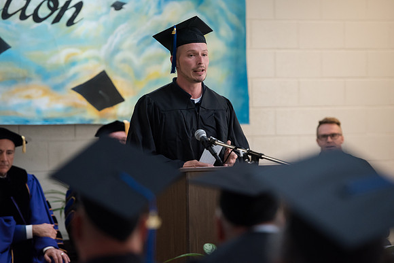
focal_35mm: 165
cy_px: 132
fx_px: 1806
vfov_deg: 8.3
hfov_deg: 12.4
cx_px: 197
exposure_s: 1/200
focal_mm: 165
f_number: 4
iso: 3200
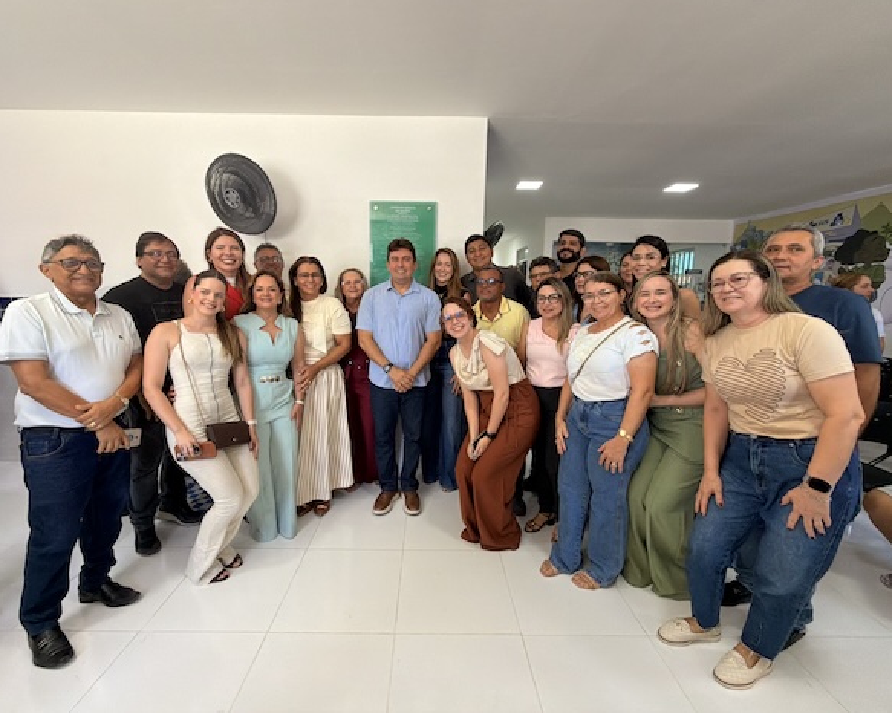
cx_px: 435
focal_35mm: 15
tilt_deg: -6.8
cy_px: 347
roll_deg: -1.2
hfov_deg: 96.8
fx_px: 396
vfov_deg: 84.0
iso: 250
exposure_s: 1/121
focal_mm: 2.22
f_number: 2.2
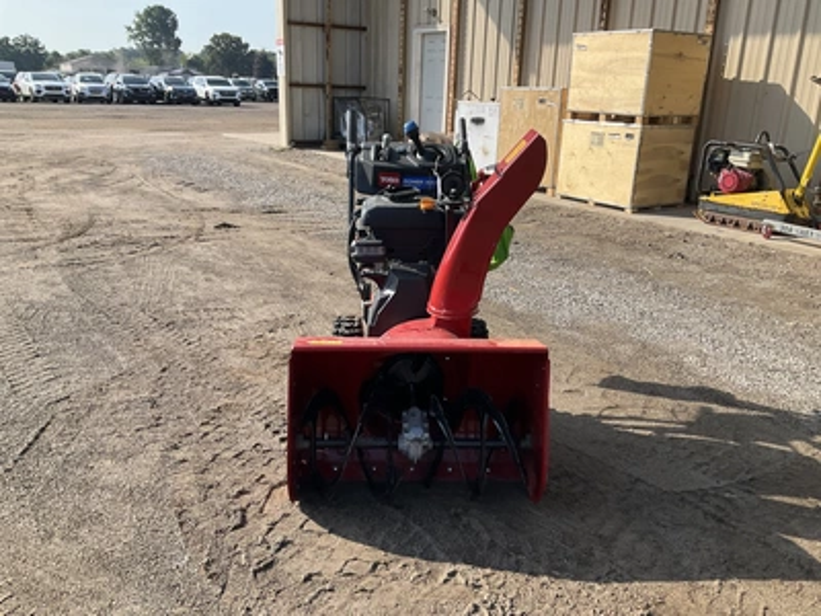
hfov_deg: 61.7
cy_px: 308
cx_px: 410
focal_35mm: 29
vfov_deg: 48.2
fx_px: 688
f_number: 1.8
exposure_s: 1/855
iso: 25
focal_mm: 3
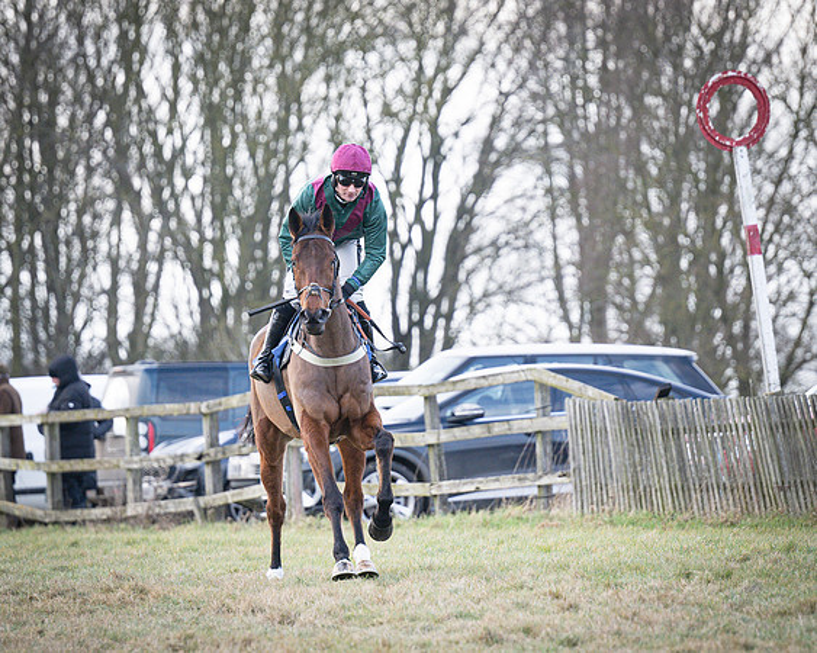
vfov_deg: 4.4
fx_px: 8524
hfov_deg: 5.5
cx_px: 371
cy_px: 321
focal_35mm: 353
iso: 400
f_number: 2.8
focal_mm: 165
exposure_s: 1/1600
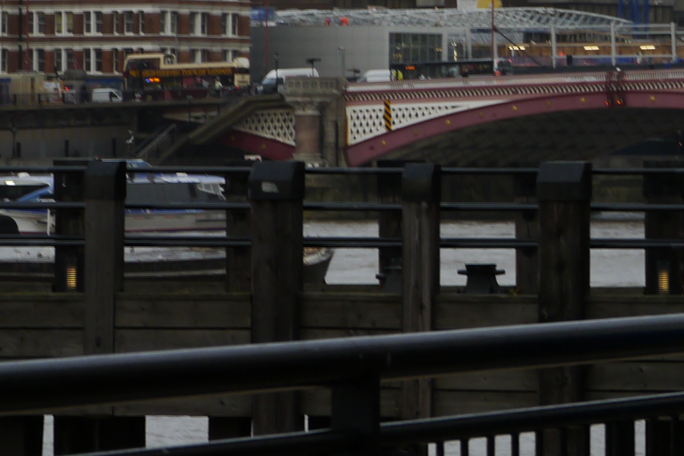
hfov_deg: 7.2
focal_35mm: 281
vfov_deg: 4.9
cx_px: 1074
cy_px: 104
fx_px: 5340
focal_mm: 41
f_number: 5.3
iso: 160
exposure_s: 1/125
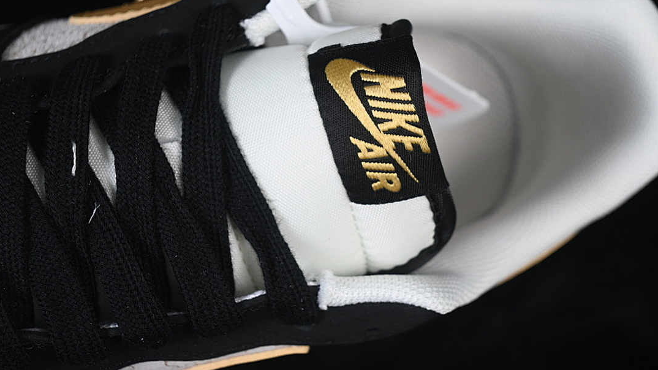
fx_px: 1378
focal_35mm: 79
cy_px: 165
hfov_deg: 26.9
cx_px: 328
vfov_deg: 15.3
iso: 160
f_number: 6.3
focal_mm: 50
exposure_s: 1/60
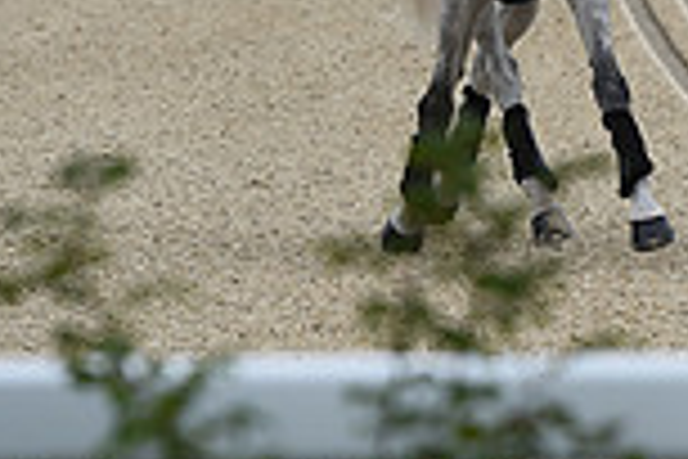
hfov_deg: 3.3
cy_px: -261
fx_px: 11982
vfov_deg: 2.2
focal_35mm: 627
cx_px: 989
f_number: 5
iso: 280
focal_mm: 165
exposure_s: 1/800
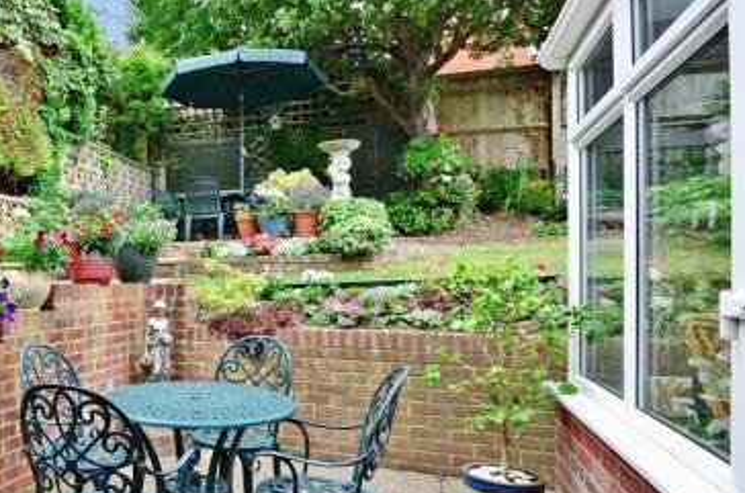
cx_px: 129
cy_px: 274
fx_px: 558
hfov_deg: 60.9
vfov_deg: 47.6
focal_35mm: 27
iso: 200
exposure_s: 1/13
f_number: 11
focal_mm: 10
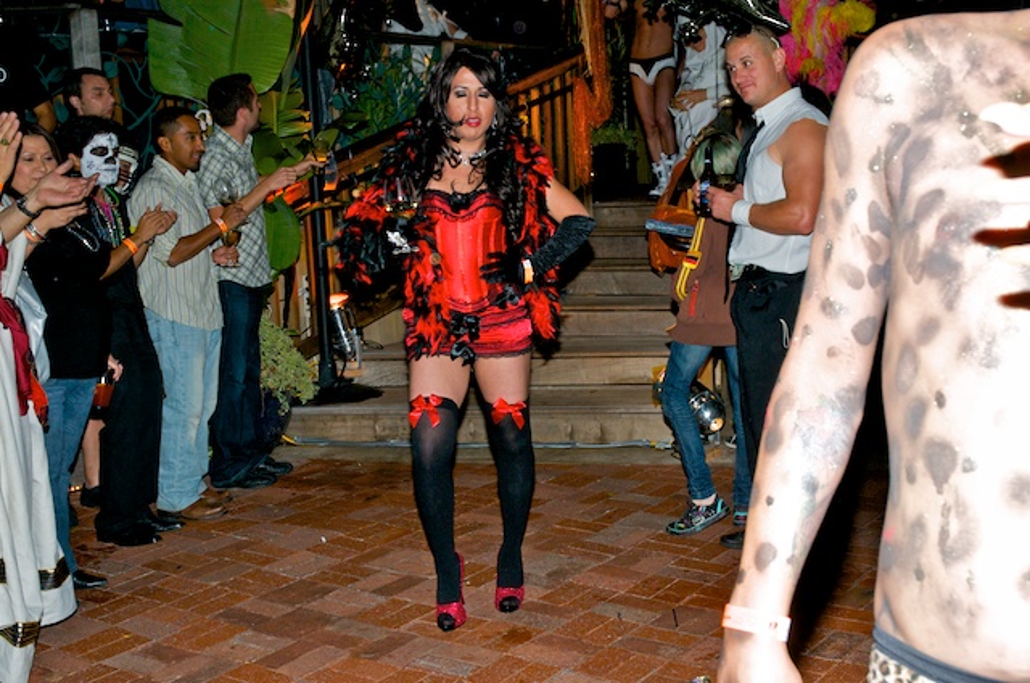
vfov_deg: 28.8
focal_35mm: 46
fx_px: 1328
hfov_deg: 42.4
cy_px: 342
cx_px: 515
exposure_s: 1/60
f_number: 8
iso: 250
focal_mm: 31
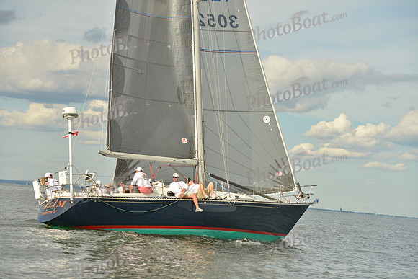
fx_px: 1277
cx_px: 209
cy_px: 140
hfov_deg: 18.6
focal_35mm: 110
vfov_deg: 12.5
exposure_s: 1/1250
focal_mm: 110
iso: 200
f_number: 5.6
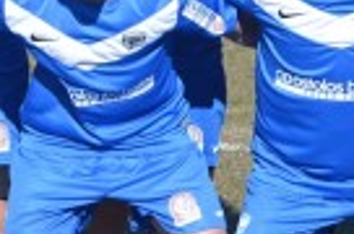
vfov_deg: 5.3
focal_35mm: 255
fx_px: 2506
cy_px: 44
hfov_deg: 8.0
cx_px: 5
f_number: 6.3
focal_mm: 35
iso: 400
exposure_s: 1/1600
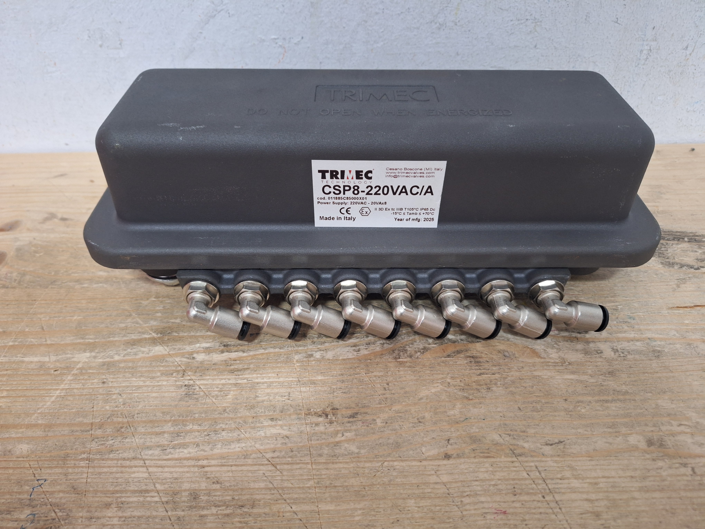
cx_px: 352
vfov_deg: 58.9
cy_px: 264
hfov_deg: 73.9
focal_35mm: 23
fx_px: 468
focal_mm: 5.54
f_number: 1.8
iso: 400
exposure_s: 1/25
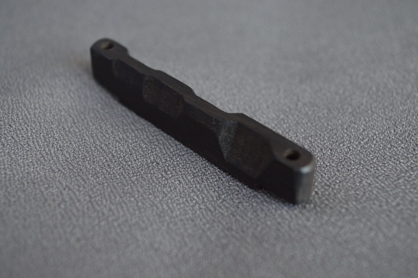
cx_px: 209
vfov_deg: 23.7
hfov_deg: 35.1
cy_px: 139
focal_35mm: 57
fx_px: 661
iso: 1600
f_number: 5.6
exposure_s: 1/80
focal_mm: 38
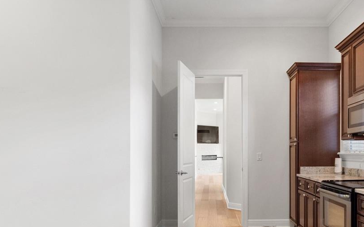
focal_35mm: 30
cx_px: 212
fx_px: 298
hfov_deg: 62.5
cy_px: 149
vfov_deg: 41.3
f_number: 4.5
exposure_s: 1/13
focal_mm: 10
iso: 400
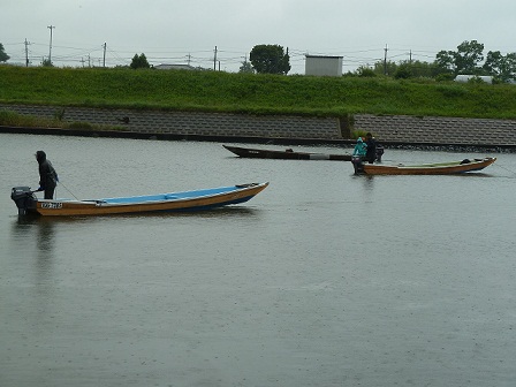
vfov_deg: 17.8
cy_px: 194
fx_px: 1237
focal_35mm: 83
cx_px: 258
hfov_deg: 23.6
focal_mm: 13.7
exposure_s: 1/250
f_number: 4.2
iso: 80
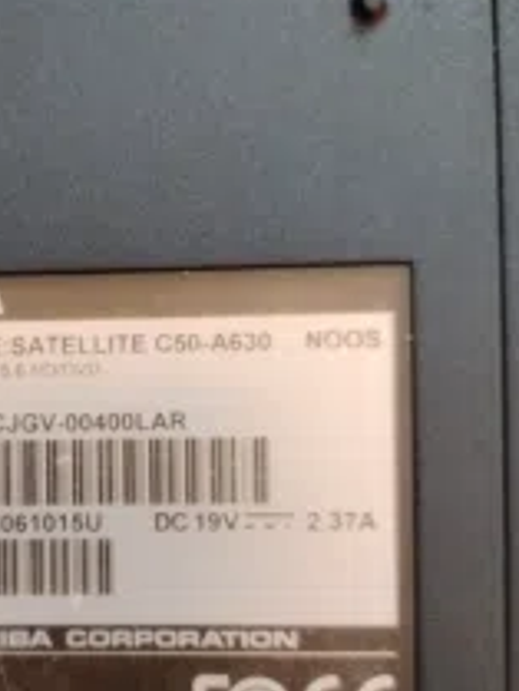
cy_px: 440
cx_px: 102
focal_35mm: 46
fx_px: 919
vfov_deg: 40.9
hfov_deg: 30.8
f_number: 1.75
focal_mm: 5.25
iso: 4050
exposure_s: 1/100
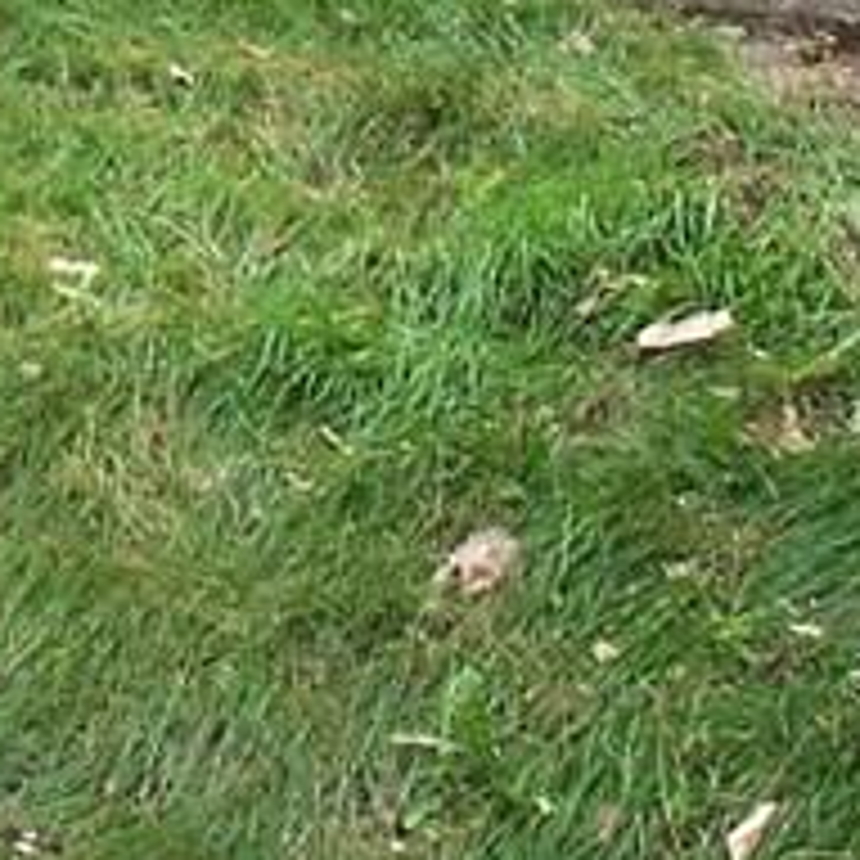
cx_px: -50
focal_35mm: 180
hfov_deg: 9.6
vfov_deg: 9.2
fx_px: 5059
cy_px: -828
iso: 80
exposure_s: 1/180
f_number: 2.8
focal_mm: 6.3
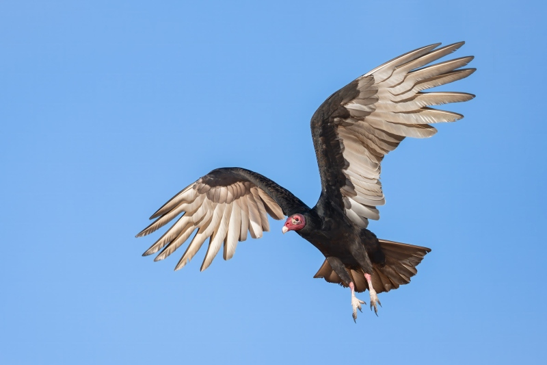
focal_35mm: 400
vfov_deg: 3.4
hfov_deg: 5.2
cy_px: 182
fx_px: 6076
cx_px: 274
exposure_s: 1/4000
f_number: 8
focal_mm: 400
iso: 2000
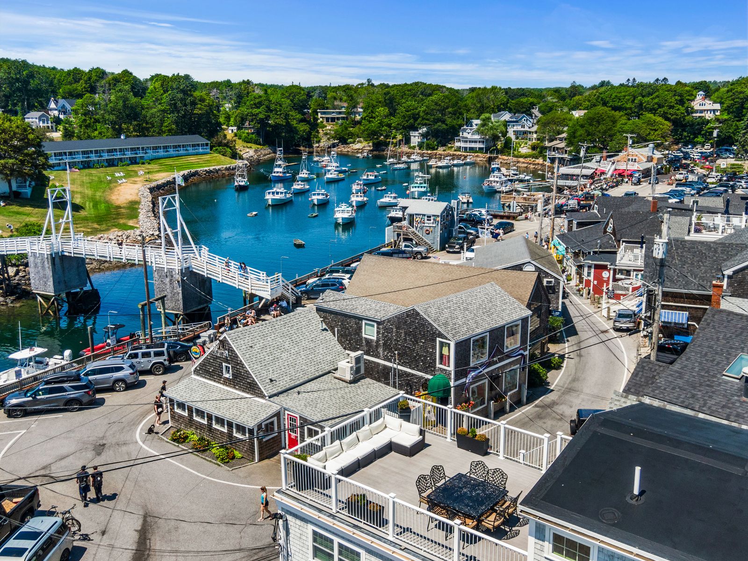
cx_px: 374
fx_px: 756
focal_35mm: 35
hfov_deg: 52.6
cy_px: 280
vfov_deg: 40.7
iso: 100
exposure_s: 1/1000
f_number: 3.3
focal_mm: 5.94
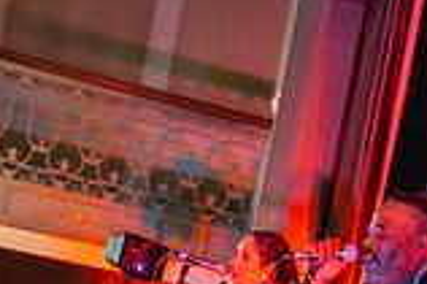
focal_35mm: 99
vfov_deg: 12.9
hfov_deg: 19.7
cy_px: 446
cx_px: 476
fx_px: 1173
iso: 2500
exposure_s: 1/80
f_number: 2.8
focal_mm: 27
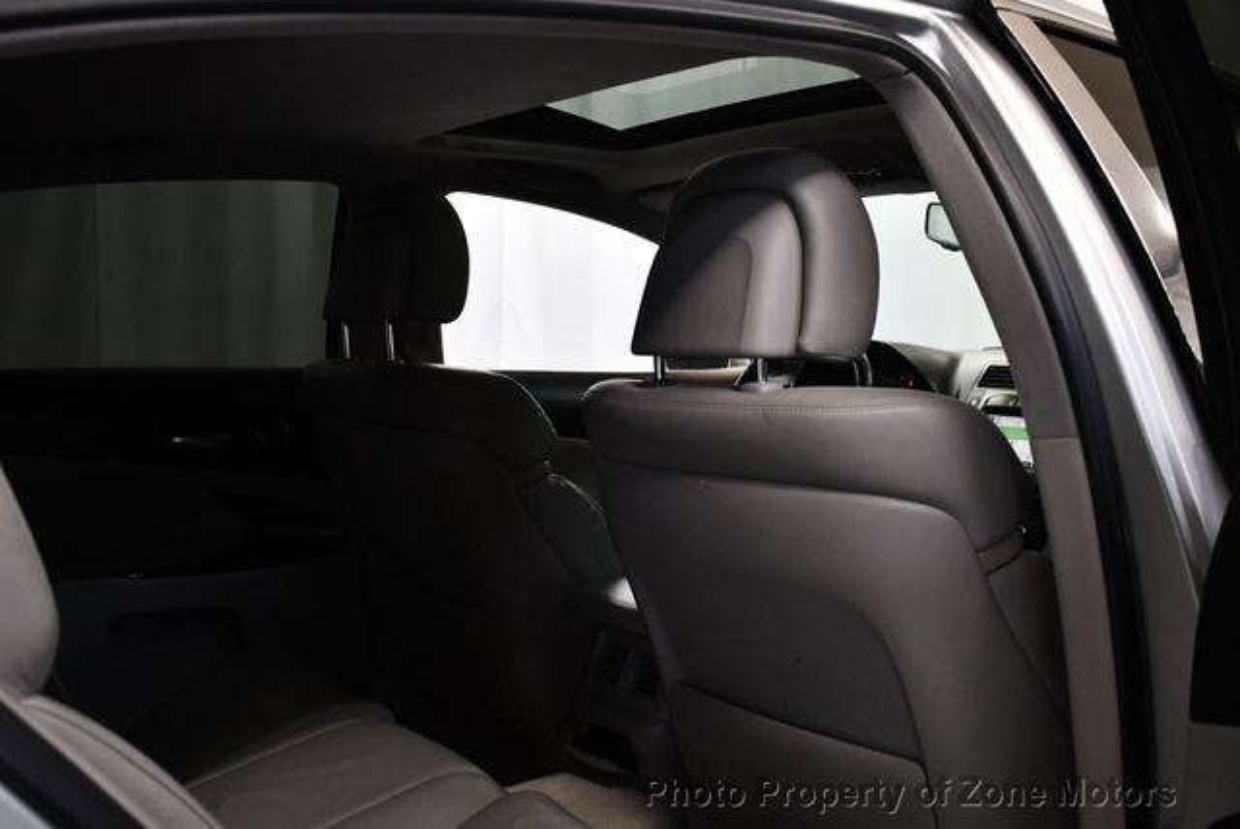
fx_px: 1241
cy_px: 414
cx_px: 620
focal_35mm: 36
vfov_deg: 36.9
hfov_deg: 53.1
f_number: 3.5
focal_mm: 18
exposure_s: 1/125
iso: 800
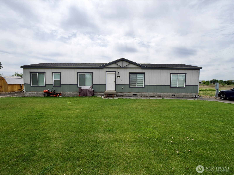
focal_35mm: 16
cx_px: 117
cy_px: 88
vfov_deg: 78.1
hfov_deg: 94.5
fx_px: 108
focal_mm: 8
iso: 200
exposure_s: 1/500
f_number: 7.1
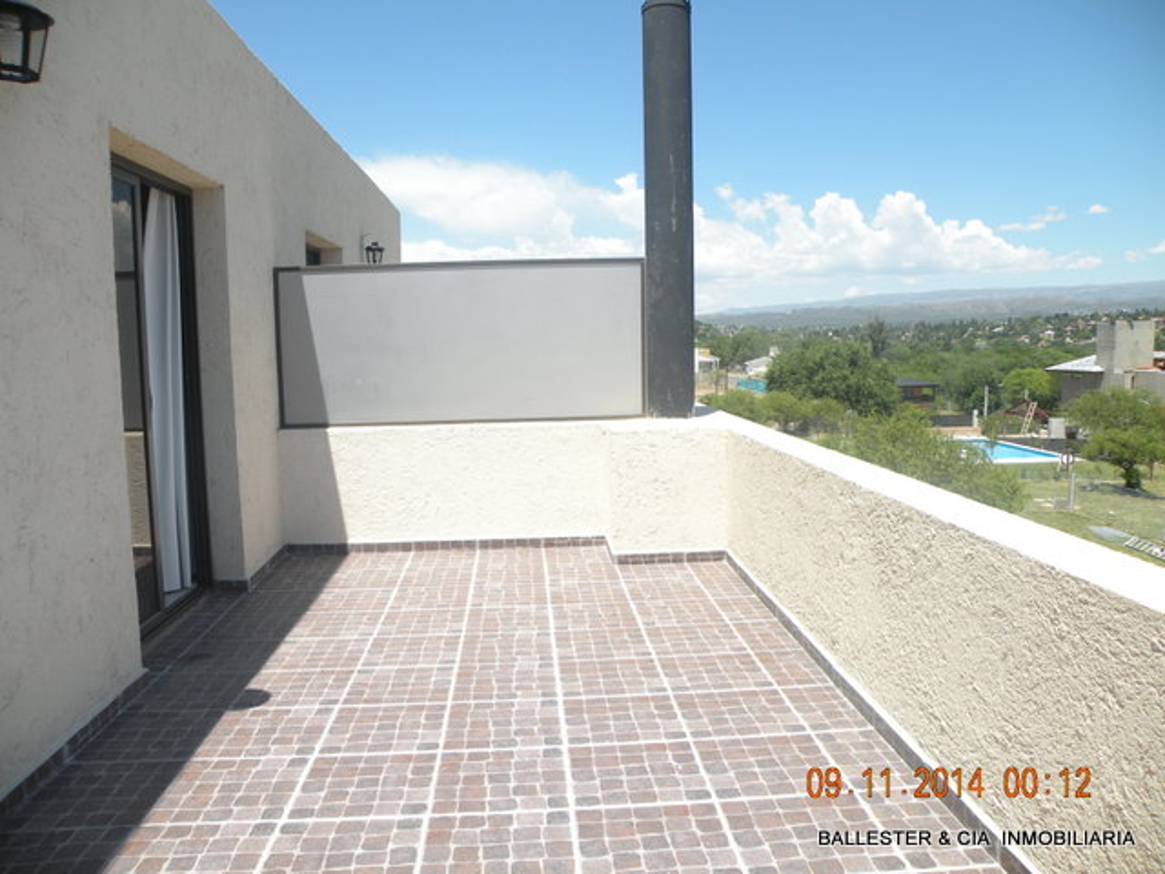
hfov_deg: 65.3
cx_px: 582
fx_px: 909
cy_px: 437
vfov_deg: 51.4
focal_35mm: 27
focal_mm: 4.7
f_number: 2.8
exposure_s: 1/1000
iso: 64
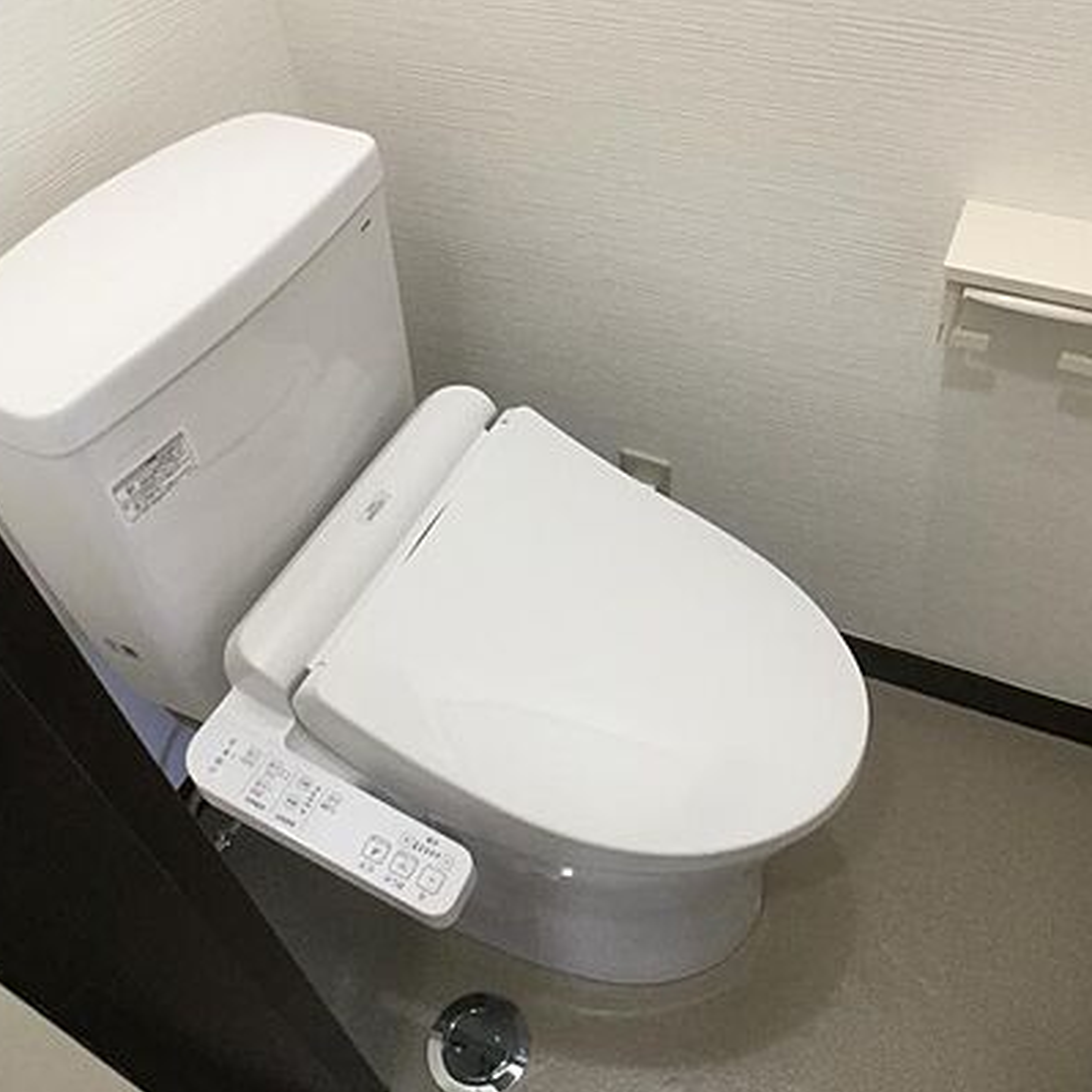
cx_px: 616
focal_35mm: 44
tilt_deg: -46.6
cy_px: 479
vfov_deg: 38.3
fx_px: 1570
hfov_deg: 38.3
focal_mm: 3.3
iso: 80
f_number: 2.4
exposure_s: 1/30
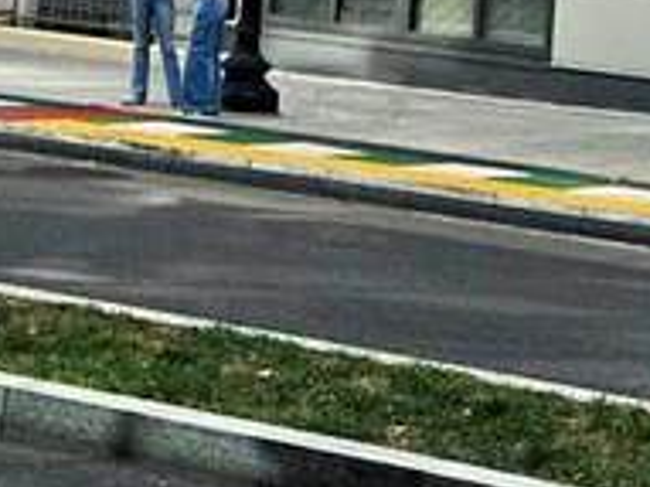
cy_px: -783
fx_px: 2890
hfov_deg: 12.8
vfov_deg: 8.6
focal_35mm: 154
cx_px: 470
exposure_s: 1/1704
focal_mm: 5.4
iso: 25
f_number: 1.8
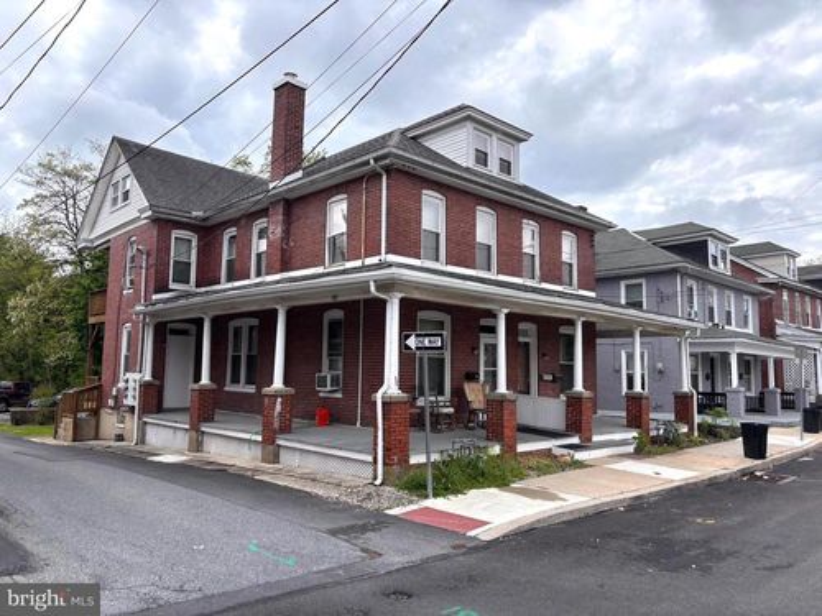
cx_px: 411
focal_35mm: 26
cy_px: 308
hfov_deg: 67.3
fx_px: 617
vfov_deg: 53.1
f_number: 1.6
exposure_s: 1/2105
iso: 50
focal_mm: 5.96
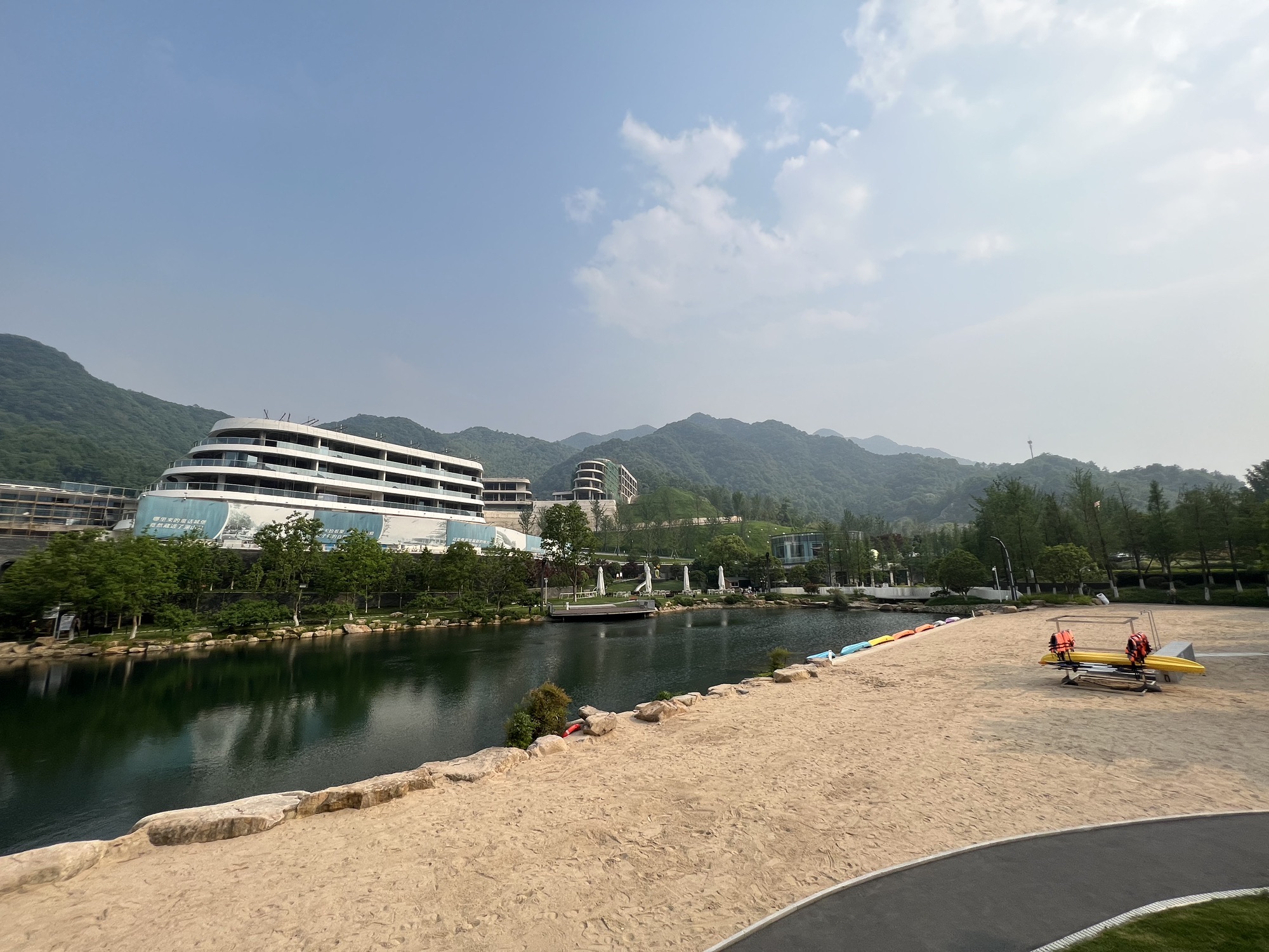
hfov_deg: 106.2
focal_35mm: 13
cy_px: 476
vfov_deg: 89.9
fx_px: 477
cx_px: 634
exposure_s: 1/1946
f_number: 1.8
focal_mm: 1.57
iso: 32
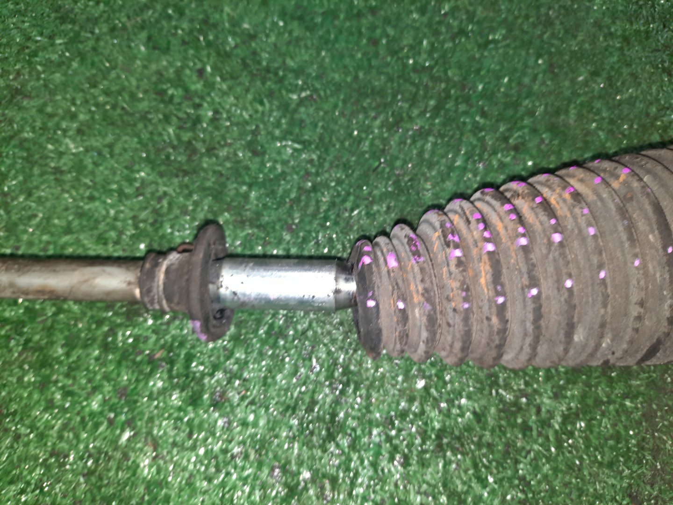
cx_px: 336
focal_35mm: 25
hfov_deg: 69.4
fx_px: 486
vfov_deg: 54.9
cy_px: 252
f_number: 2
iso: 335
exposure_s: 1/25
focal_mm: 4.6
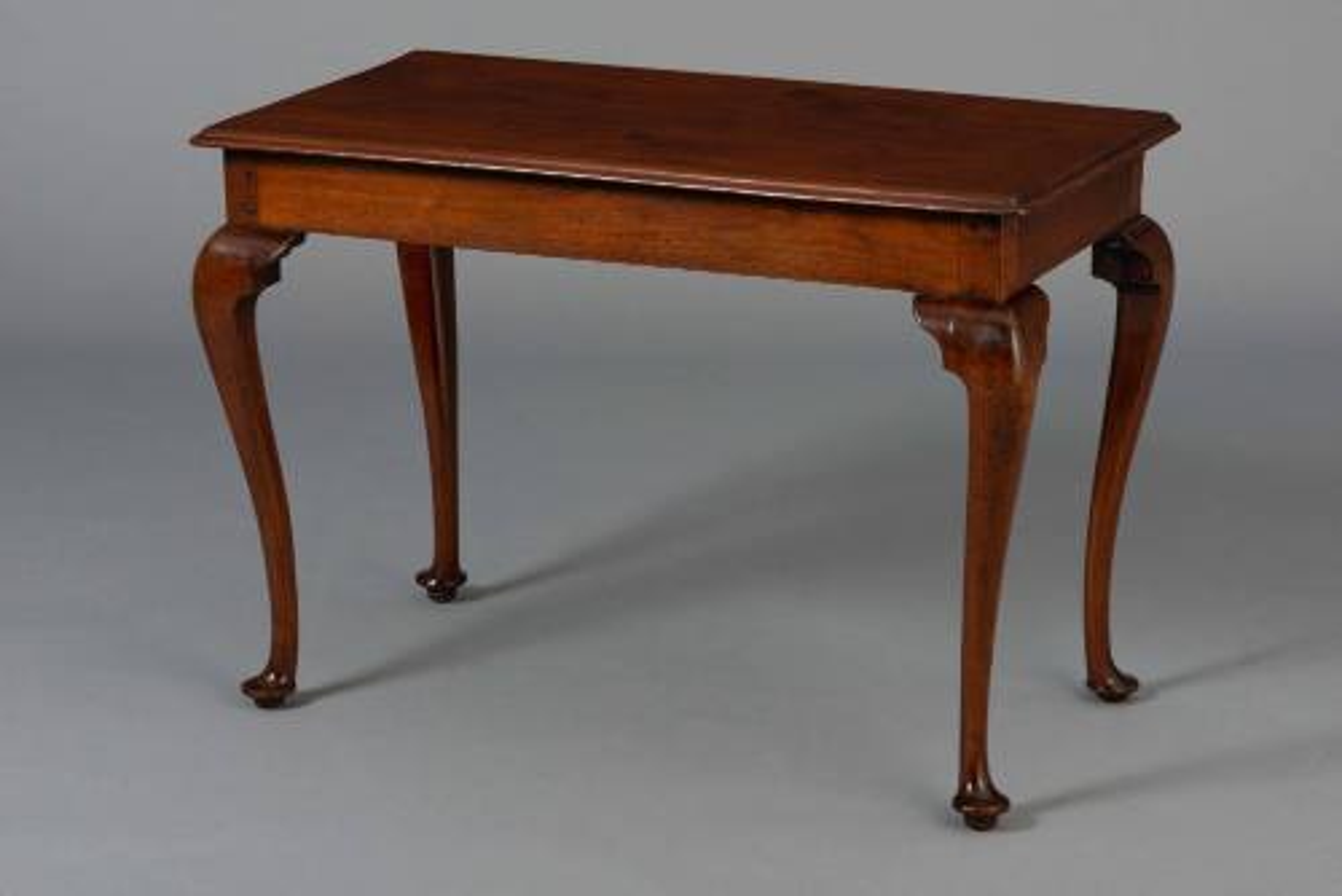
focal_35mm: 105
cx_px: 671
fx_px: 3916
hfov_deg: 19.4
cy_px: 448
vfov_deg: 13.1
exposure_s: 1/160
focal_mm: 105
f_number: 20
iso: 100
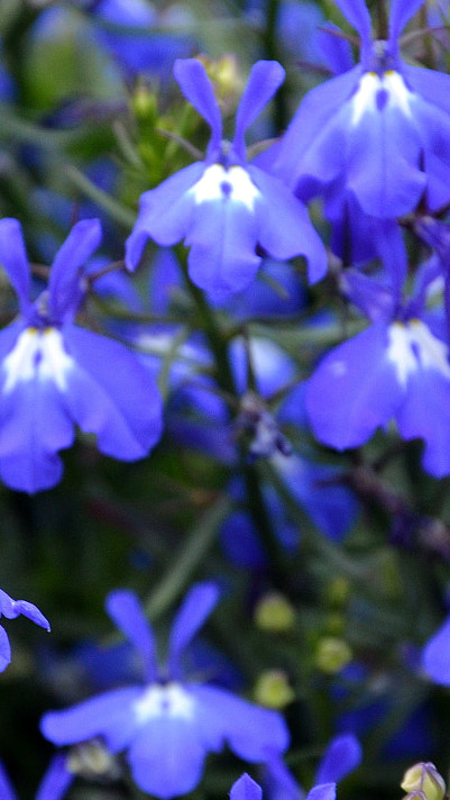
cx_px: 90
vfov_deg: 8.2
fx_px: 5599
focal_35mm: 264
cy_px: 514
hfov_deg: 4.6
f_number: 5.3
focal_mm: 75
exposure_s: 1/250
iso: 400
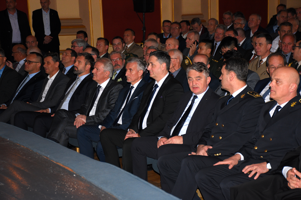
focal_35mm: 78
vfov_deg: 17.5
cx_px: 150
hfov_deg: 26.0
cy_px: 100
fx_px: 652
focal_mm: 52
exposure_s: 1/250
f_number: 4.8
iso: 800
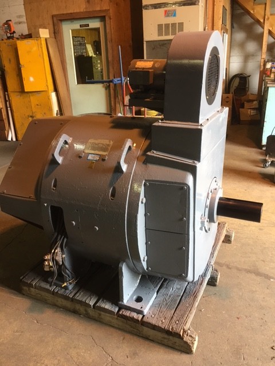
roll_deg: +3.0
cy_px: 183
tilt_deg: -20.8
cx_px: 138
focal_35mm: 29
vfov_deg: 61.7
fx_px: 307
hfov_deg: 48.2
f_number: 2.2
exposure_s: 1/15
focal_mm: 4.15
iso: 50
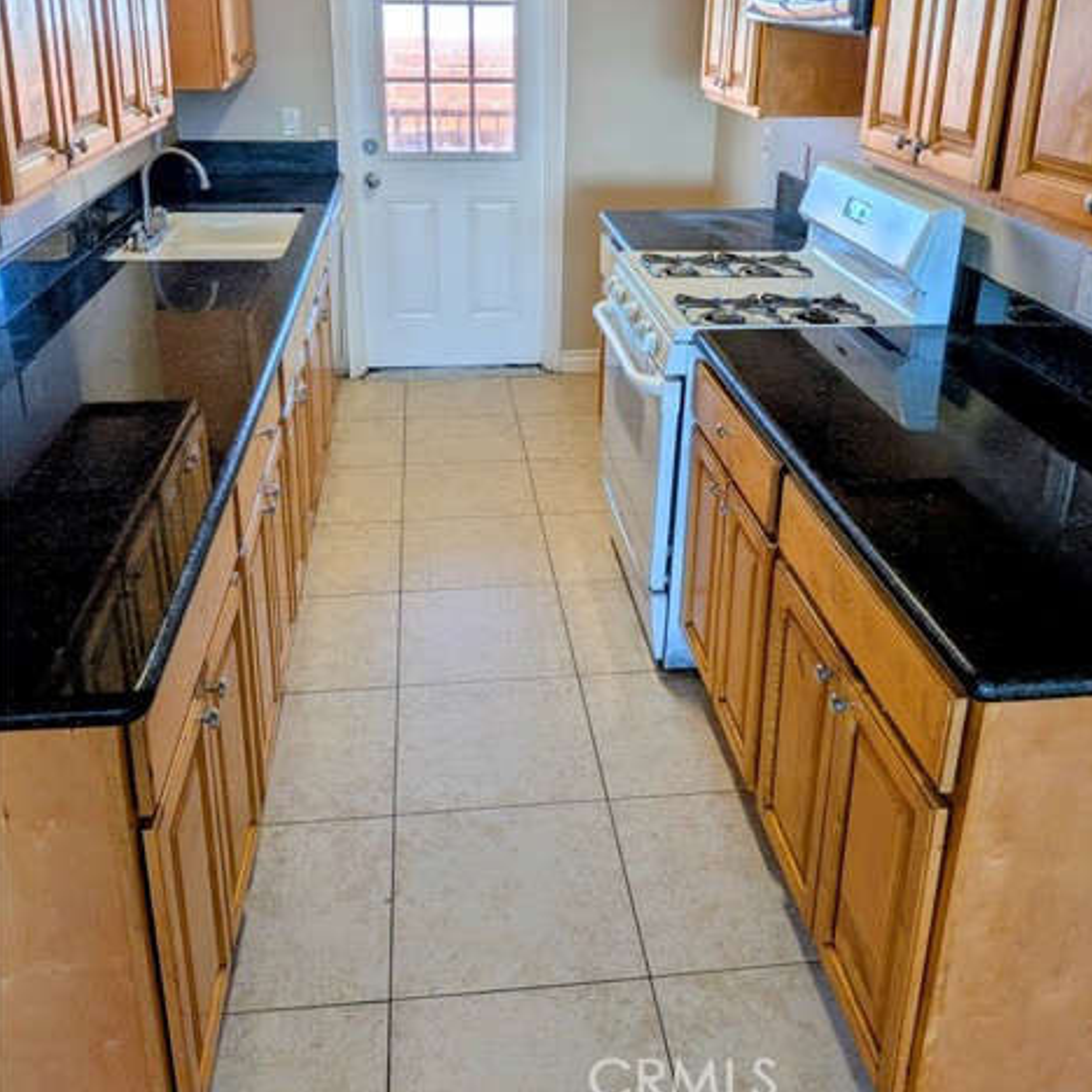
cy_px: 366
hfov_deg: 55.6
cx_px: 555
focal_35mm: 29
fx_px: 1035
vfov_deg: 54.5
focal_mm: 4.53
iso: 41
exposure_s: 1/616
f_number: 1.7
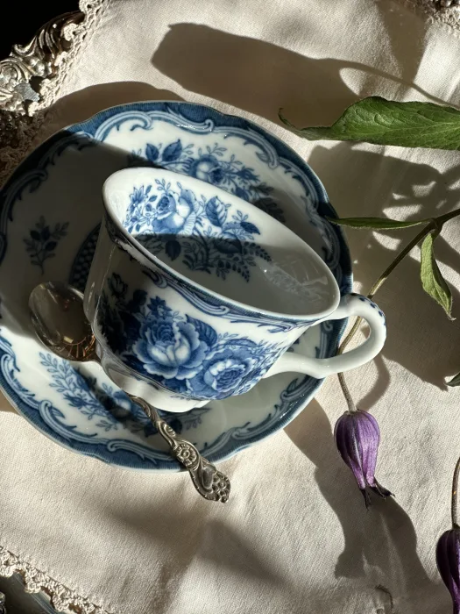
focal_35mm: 77
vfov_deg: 25.3
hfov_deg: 19.1
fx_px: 1364
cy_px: 307
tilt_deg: -79.0
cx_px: 230
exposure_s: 1/690
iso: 32
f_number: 2.8
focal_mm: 9
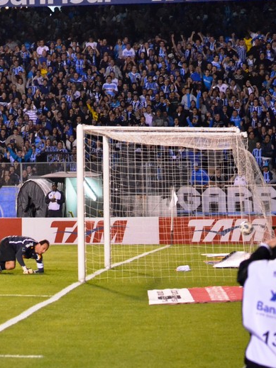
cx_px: -3
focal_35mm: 243
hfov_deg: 6.1
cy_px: 184
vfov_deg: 8.2
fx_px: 2584
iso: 3200
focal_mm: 110
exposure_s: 1/125
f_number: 4.8
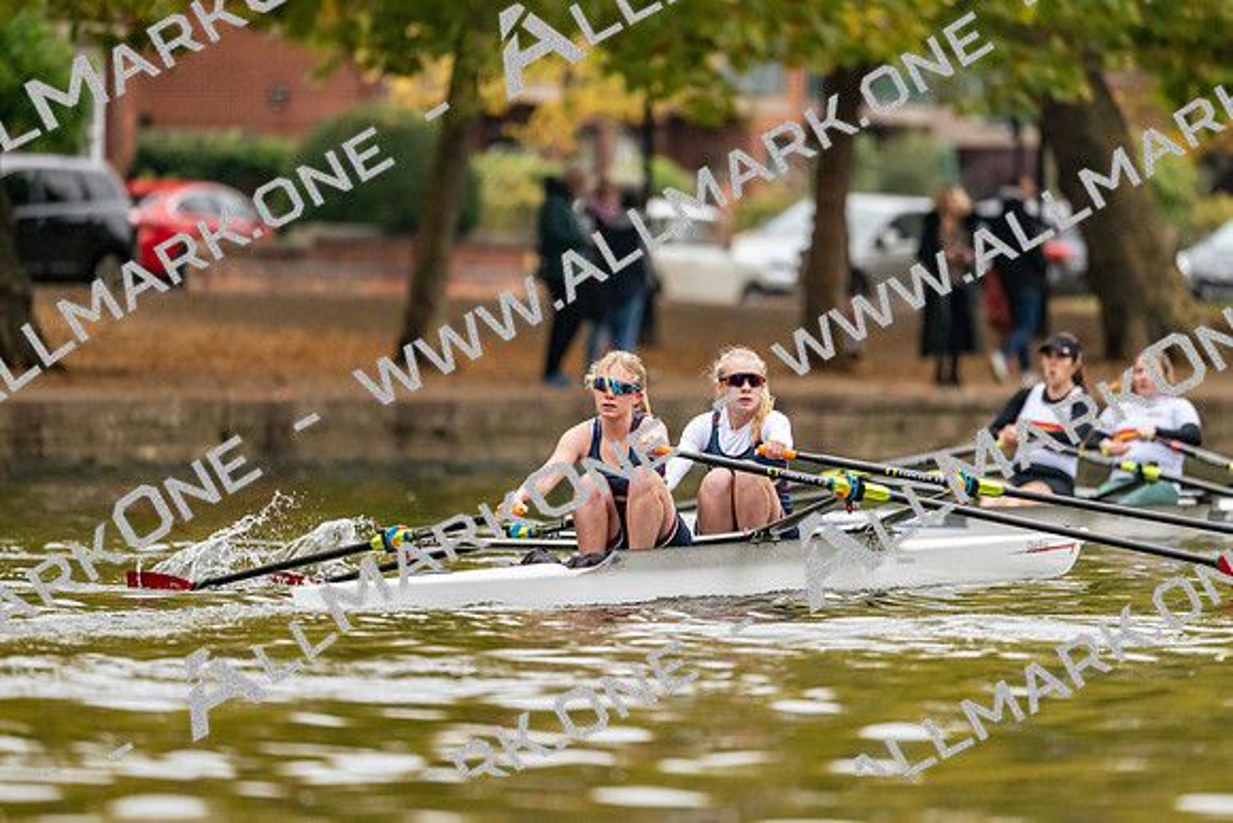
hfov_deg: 5.2
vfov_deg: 3.4
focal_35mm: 400
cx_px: 616
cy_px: 412
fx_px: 13703
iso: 3600
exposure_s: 1/2000
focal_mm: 400
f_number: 4.5
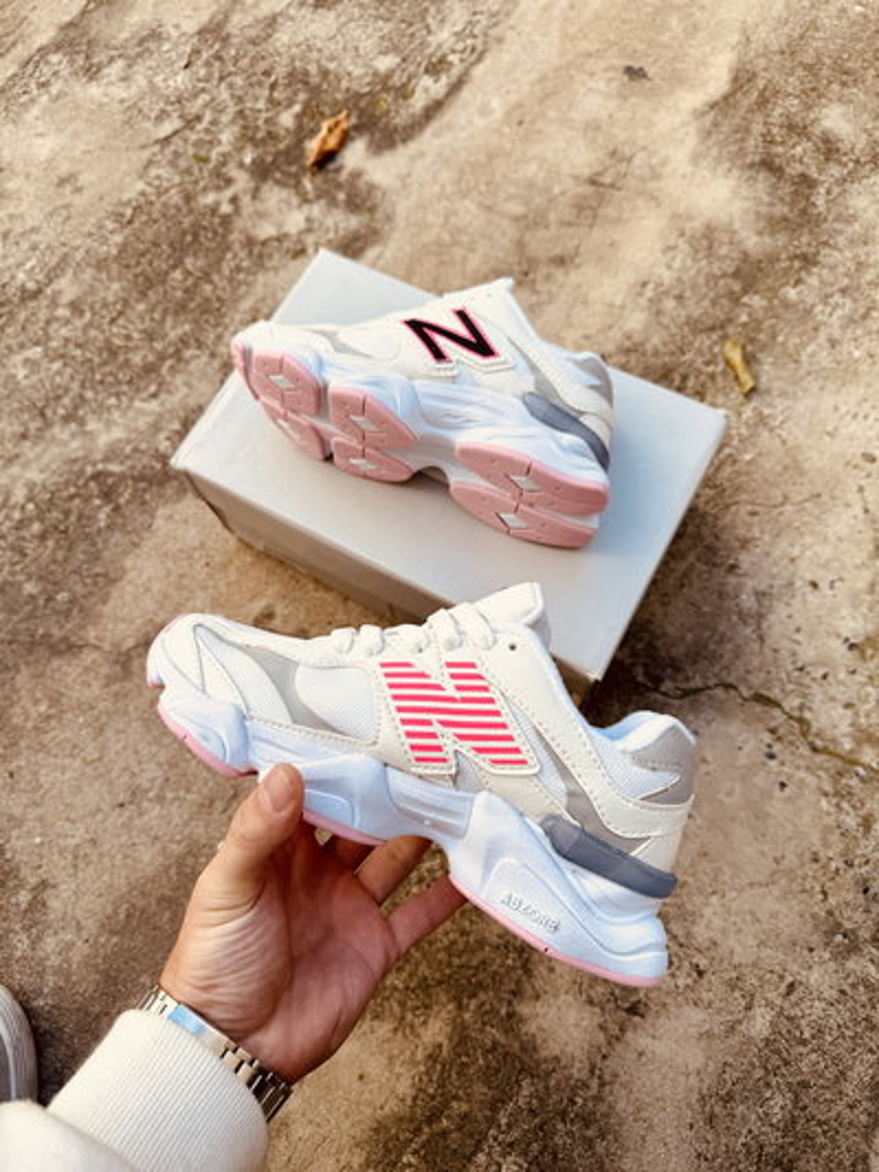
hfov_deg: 56.8
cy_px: 586
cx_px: 440
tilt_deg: -67.9
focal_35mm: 24
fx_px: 812
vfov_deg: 71.6
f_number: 1.78
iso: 80
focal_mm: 6.76
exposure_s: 1/1122
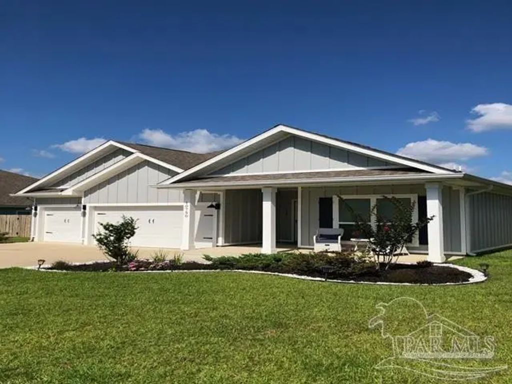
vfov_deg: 49.7
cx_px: 256
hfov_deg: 63.4
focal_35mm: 28
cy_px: 192
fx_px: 414
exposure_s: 1/3205
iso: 20
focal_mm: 3.99
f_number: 1.8
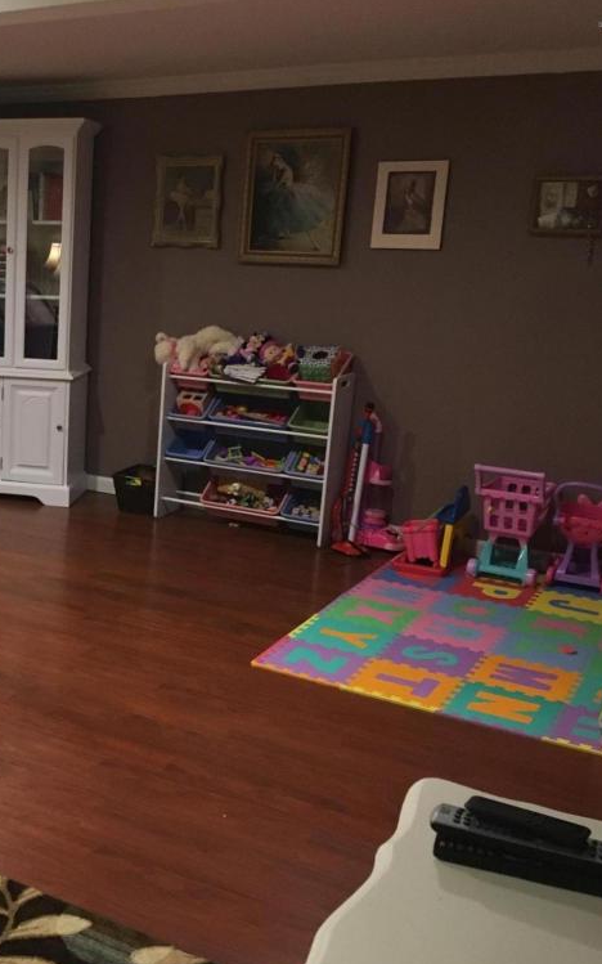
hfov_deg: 28.4
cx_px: -19
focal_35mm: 42
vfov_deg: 47.2
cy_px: 488
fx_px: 1103
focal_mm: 4.15
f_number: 2.2
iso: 200
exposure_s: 1/30
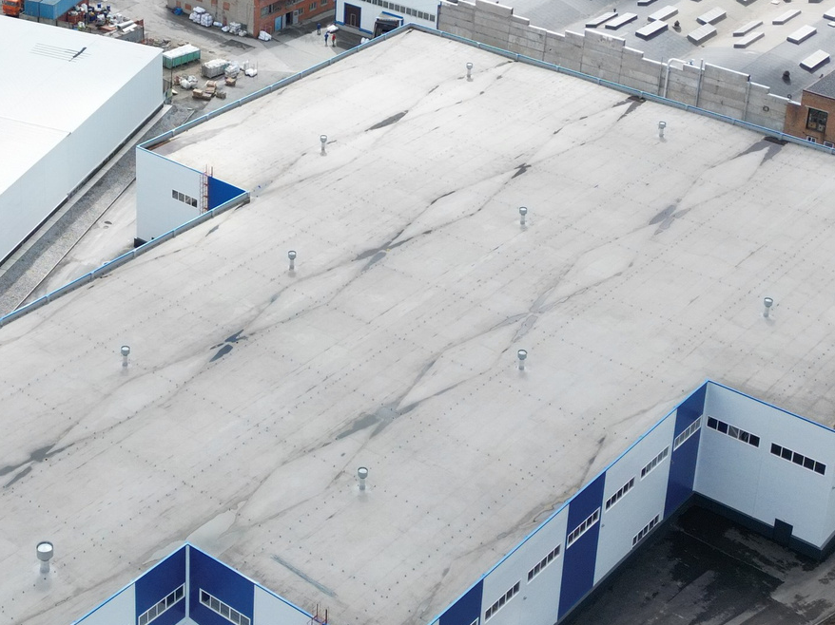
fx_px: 1688
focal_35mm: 70
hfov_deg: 27.5
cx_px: 232
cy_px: 97
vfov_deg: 20.7
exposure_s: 1/2500
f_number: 1.7
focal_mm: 6.72
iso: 140
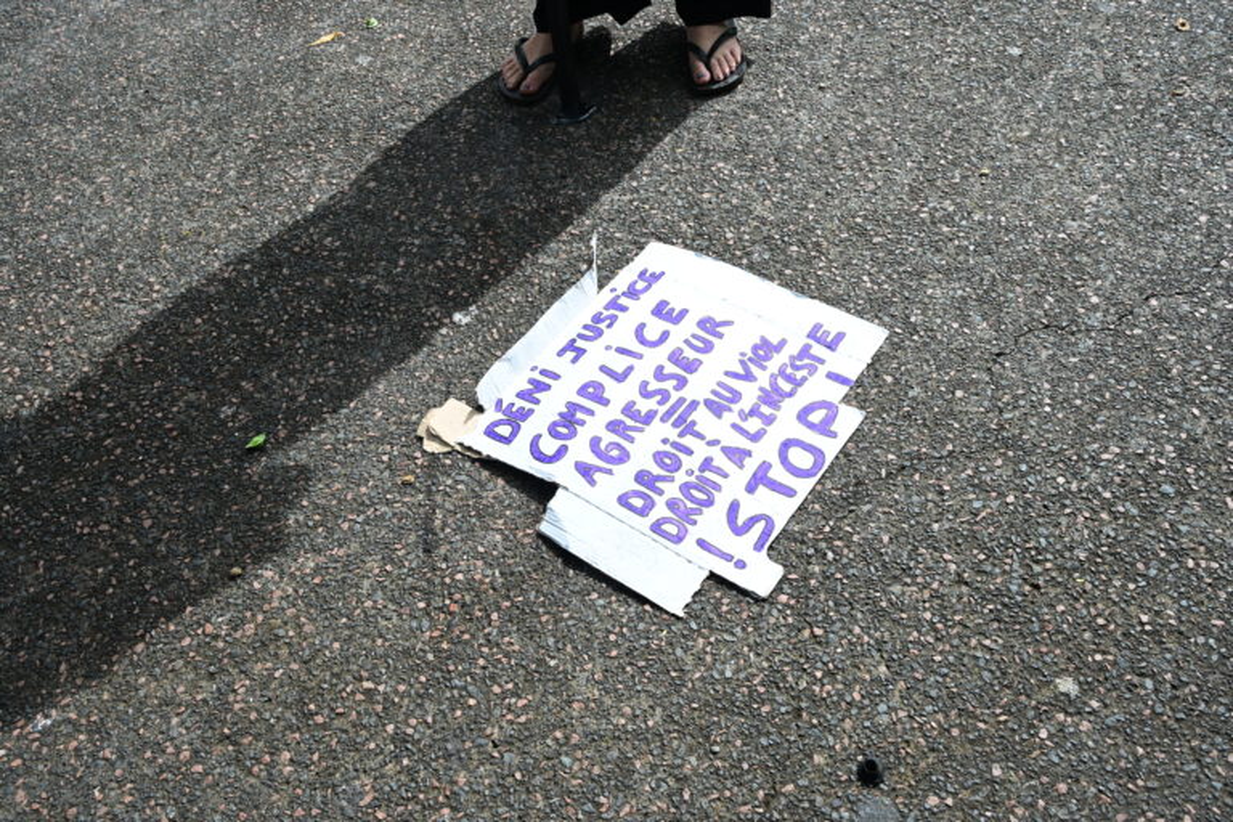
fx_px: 1147
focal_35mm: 34
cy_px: 411
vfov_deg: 39.4
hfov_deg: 56.5
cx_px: 616
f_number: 9
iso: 500
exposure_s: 1/500
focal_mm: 33.5
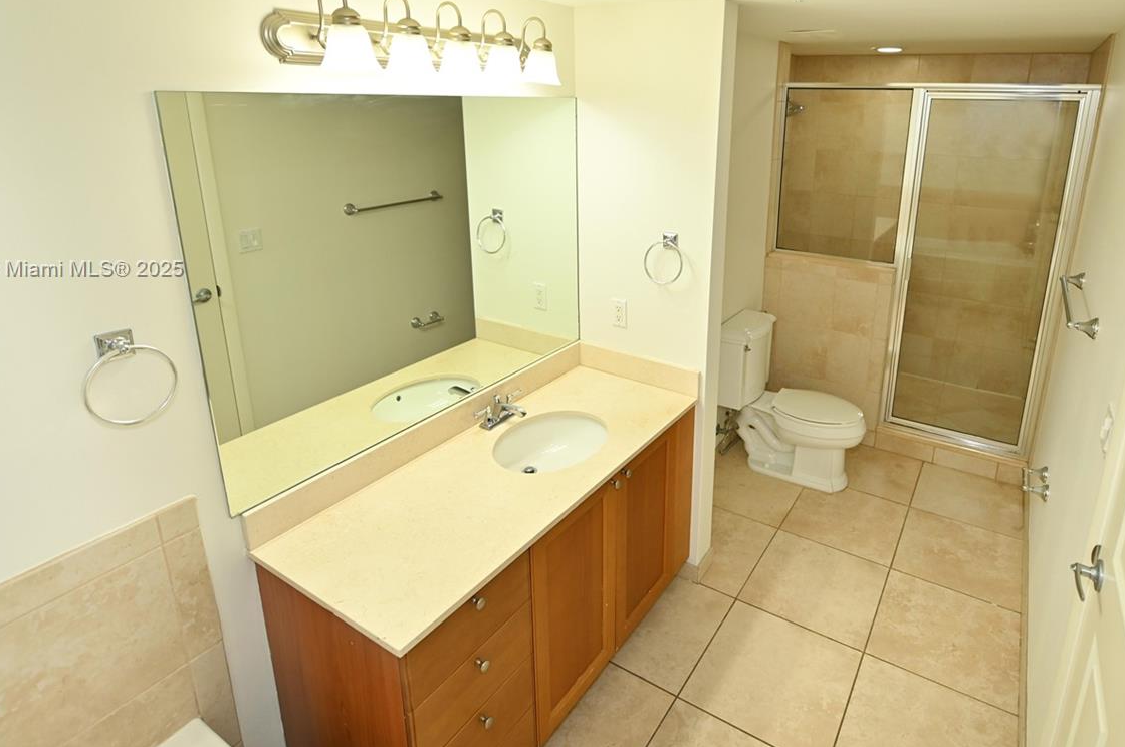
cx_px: 665
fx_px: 624
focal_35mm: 20
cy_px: 271
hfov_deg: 83.2
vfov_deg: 60.8
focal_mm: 14
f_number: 2.8
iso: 250
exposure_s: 1/125
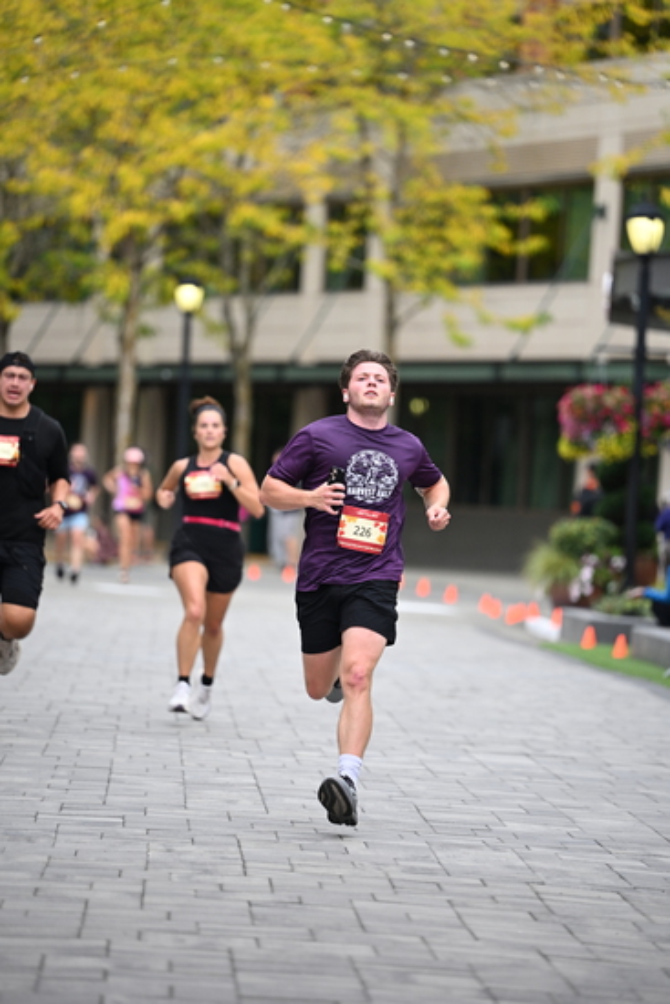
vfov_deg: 12.1
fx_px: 4742
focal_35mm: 170
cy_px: 502
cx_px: 335
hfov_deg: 8.1
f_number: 2.8
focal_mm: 170
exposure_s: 1/2000
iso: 640
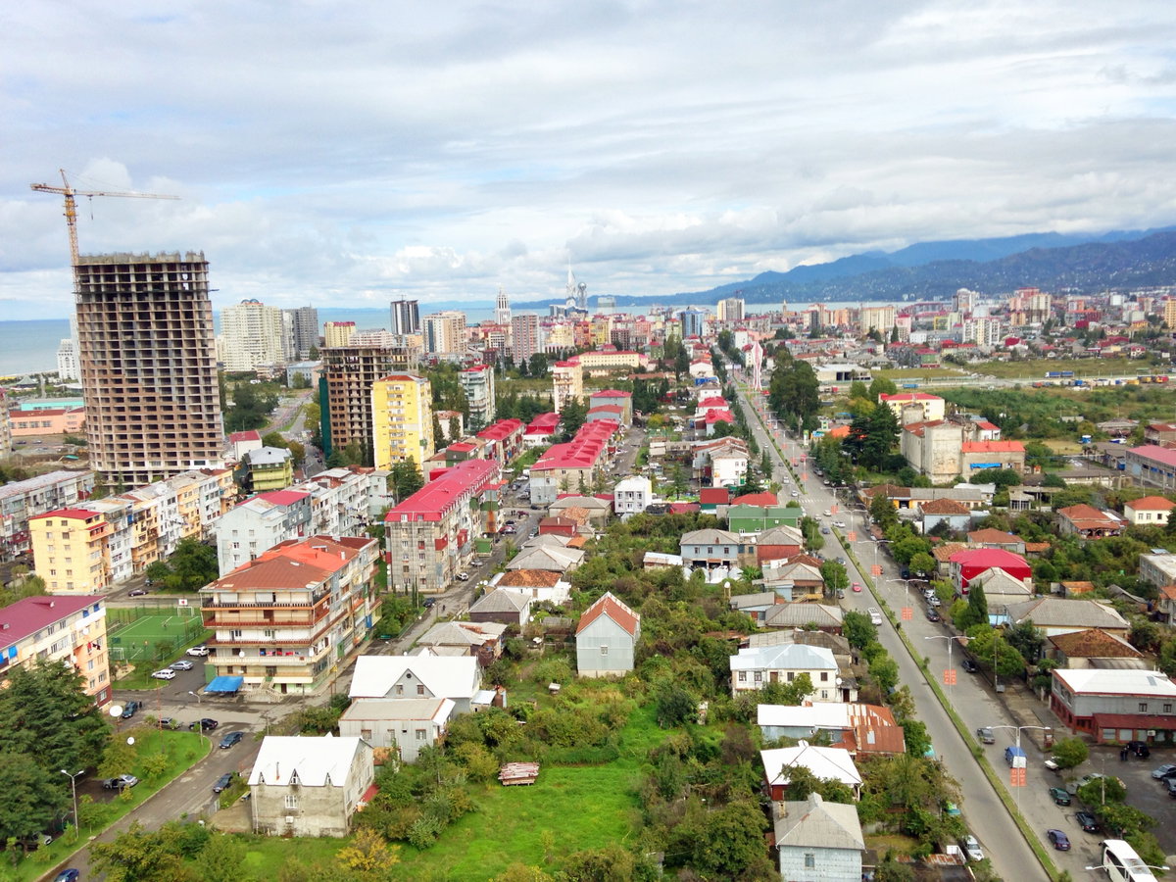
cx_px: 588
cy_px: 441
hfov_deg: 55.4
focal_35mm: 33
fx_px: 1121
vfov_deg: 42.9
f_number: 2.4
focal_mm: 4.12
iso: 50
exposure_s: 1/2088
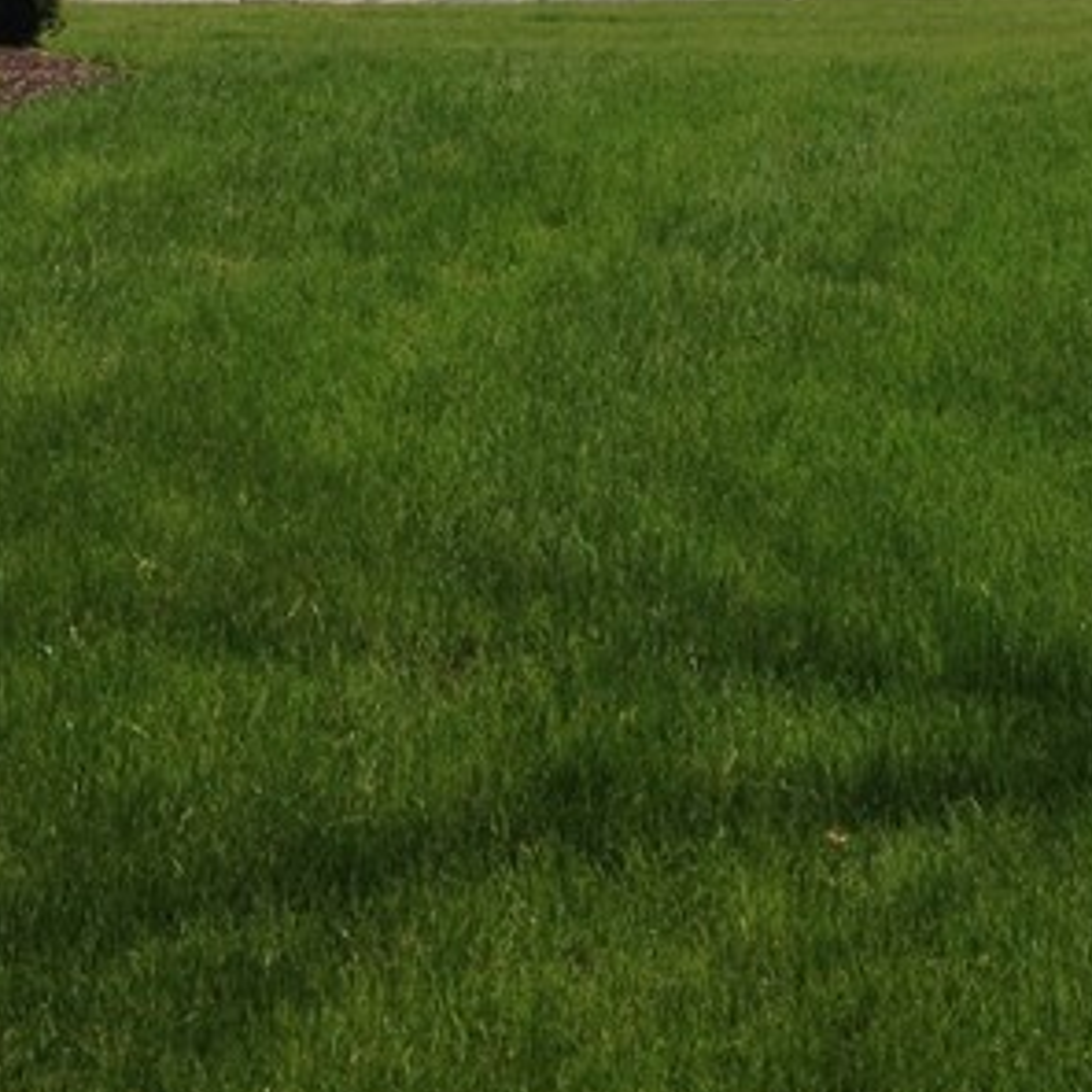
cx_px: 697
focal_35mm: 101
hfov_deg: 17.2
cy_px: -210
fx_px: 3605
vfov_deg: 16.5
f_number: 2.4
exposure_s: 1/2088
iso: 50
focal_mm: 4.12
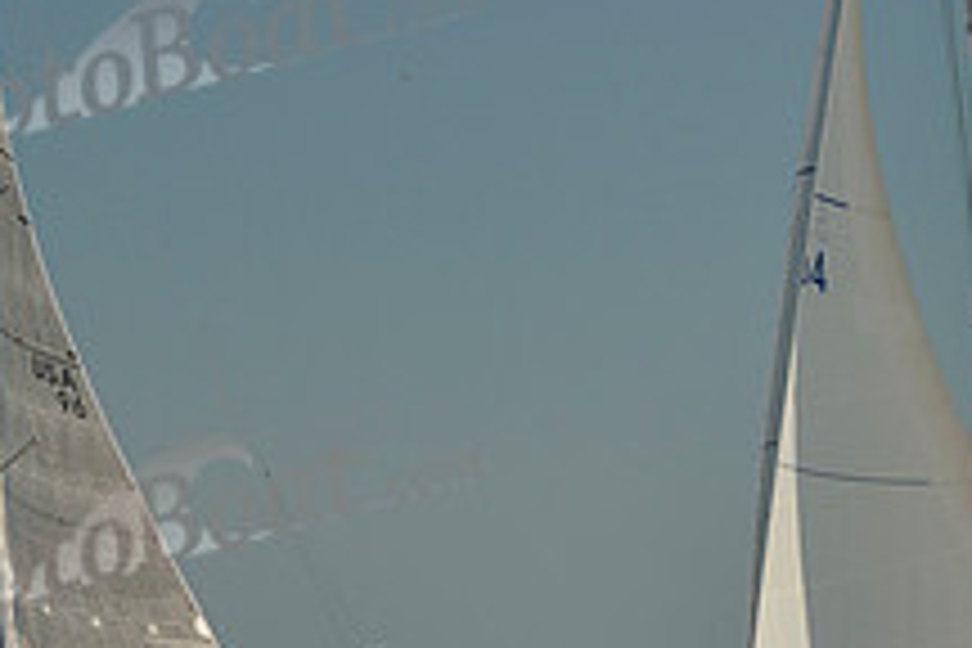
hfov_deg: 10.9
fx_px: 5076
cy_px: 232
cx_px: 720
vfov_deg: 7.3
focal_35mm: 188
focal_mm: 70
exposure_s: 1/1000
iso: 280
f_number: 9
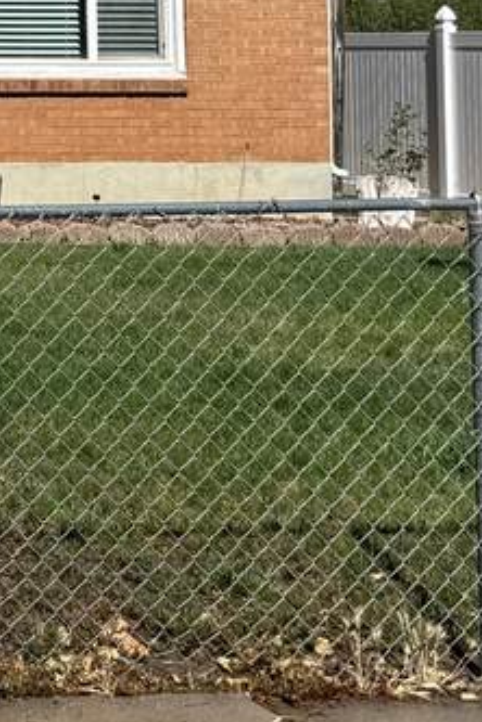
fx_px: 1928
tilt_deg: +2.7
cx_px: -786
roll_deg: -0.5
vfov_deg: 20.2
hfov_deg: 11.2
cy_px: -91
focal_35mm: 96
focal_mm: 6.76
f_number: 1.78
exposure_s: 1/6173
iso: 80
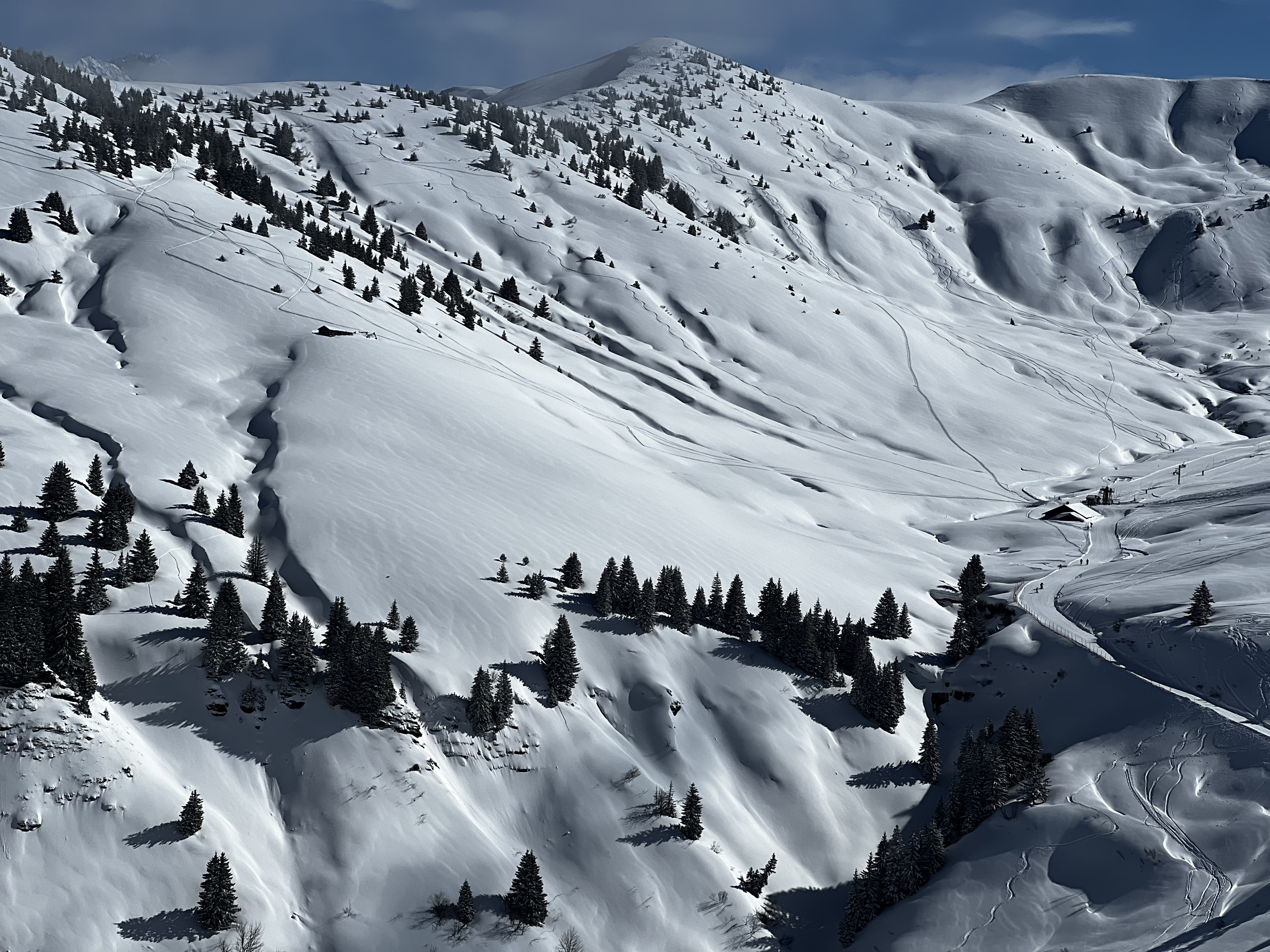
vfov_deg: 19.1
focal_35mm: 77
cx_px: 635
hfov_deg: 25.3
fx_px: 2825
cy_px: 476
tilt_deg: -3.8
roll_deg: -3.6
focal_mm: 9
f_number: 2.8
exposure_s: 1/3125
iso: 25
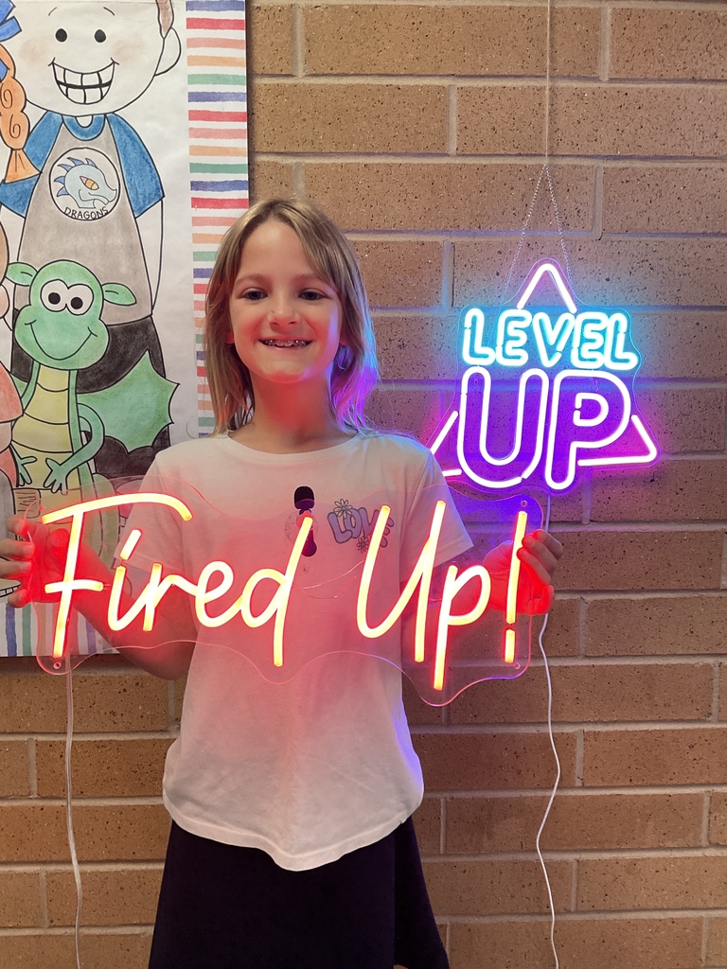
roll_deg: -0.5
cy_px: 484
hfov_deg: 48.2
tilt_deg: -8.7
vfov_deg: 61.7
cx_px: 364
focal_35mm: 29
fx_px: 812
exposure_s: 1/60
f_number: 1.8
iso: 100
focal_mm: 3
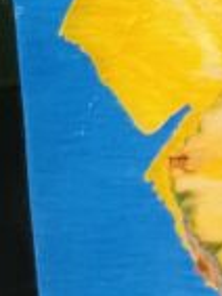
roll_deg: -0.2
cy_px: 86
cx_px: 704
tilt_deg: -15.4
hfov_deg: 6.9
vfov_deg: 10.4
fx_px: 1614
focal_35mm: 189
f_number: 1.6
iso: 250
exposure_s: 1/60
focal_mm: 4.2
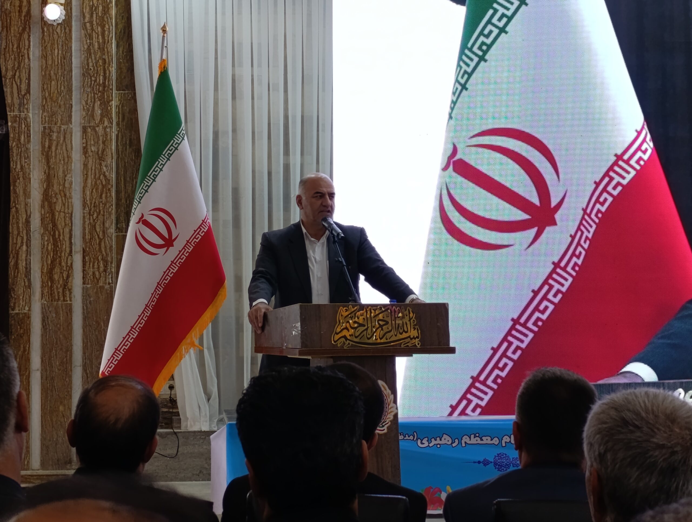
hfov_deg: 73.8
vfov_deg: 59.0
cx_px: 346
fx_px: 460
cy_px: 261
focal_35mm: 23
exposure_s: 1/100
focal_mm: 6.14
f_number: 1.6
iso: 250
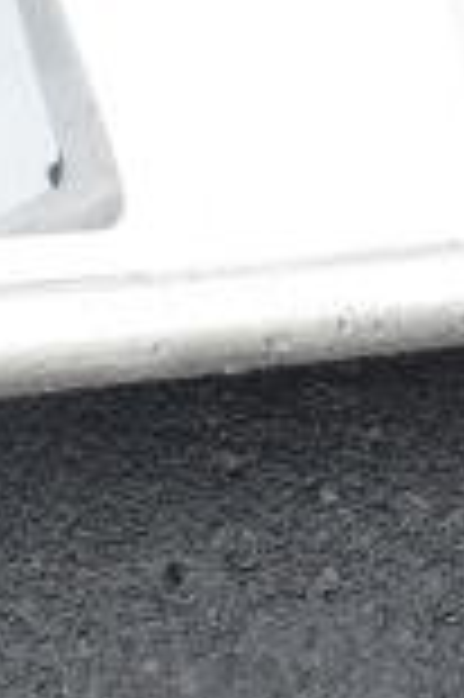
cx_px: -671
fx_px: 2519
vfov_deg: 15.2
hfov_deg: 9.3
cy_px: -151
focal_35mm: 130
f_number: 9
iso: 1600
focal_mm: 22
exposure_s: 1/320
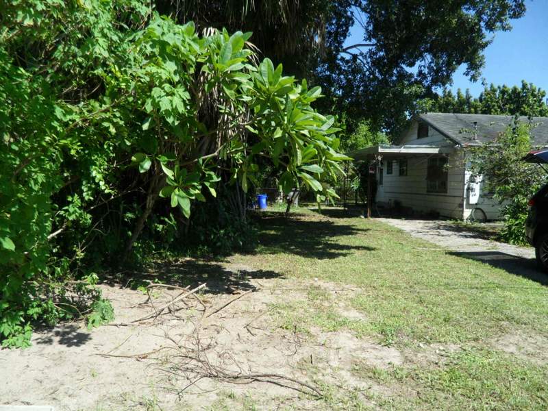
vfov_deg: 51.4
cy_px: 206
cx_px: 274
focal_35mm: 27
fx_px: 427
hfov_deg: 65.3
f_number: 3.5
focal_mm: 4.9
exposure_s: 1/500
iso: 80
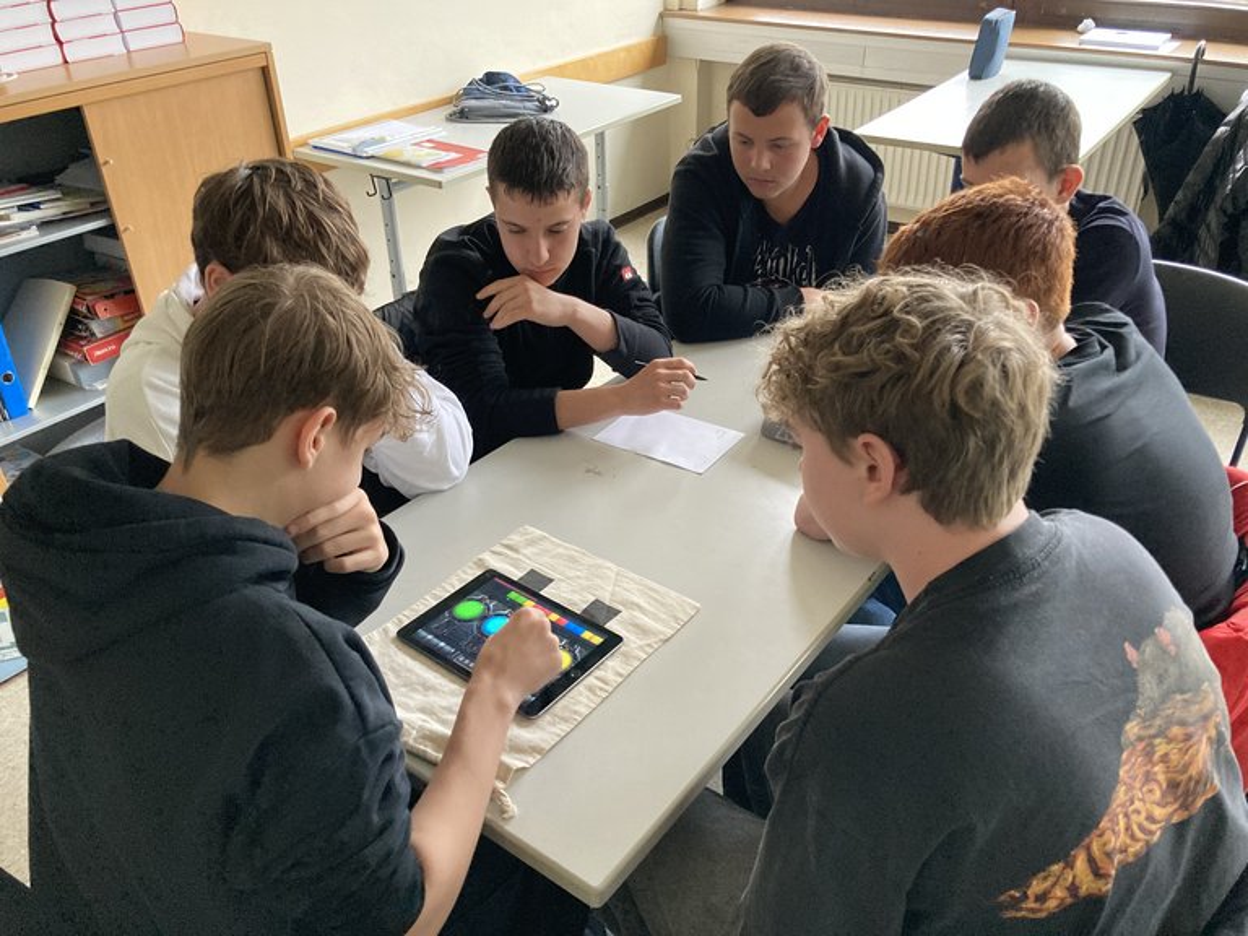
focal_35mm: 28
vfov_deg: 49.7
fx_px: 1009
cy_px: 468
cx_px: 624
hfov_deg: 63.4
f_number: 1.8
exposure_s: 1/52
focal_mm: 3.99
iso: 320
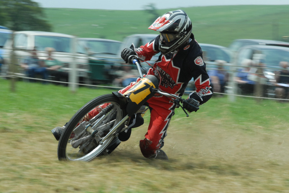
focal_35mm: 248
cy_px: 96
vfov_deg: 5.6
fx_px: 1990
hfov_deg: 8.3
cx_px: 144
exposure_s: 1/320
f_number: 13
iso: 400
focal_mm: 165
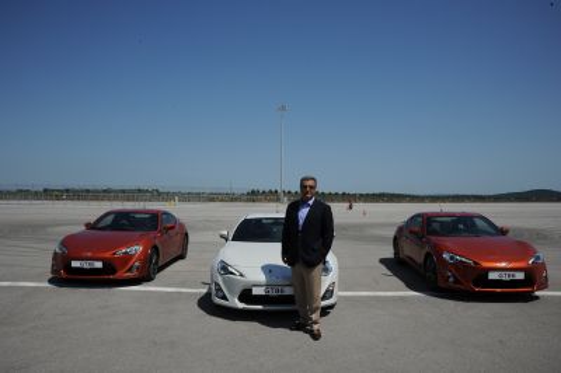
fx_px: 374
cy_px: 186
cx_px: 280
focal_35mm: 24
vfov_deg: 53.1
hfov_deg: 73.8
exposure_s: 1/250
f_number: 18
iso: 320
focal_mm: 24
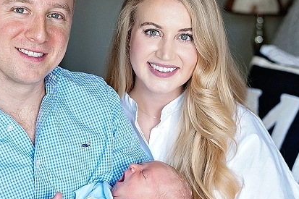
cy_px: 110
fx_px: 772
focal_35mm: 93
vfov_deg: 14.7
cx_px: 97
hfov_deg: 21.8
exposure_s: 1/250
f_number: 2.5
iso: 1000
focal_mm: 50
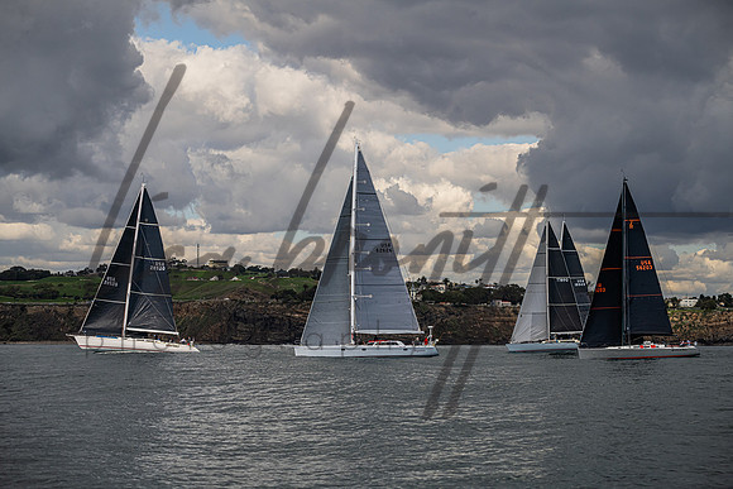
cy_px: 244
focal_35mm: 100
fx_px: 2036
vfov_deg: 13.7
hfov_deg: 20.4
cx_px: 366
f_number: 5.6
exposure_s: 1/4000
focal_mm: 100
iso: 400
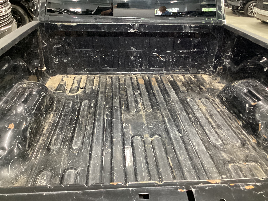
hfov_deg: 58.4
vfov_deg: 45.4
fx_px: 240
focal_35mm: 31
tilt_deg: -29.1
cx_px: 134
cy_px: 100
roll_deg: -2.3
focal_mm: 3.3
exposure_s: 1/25
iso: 500
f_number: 2.4
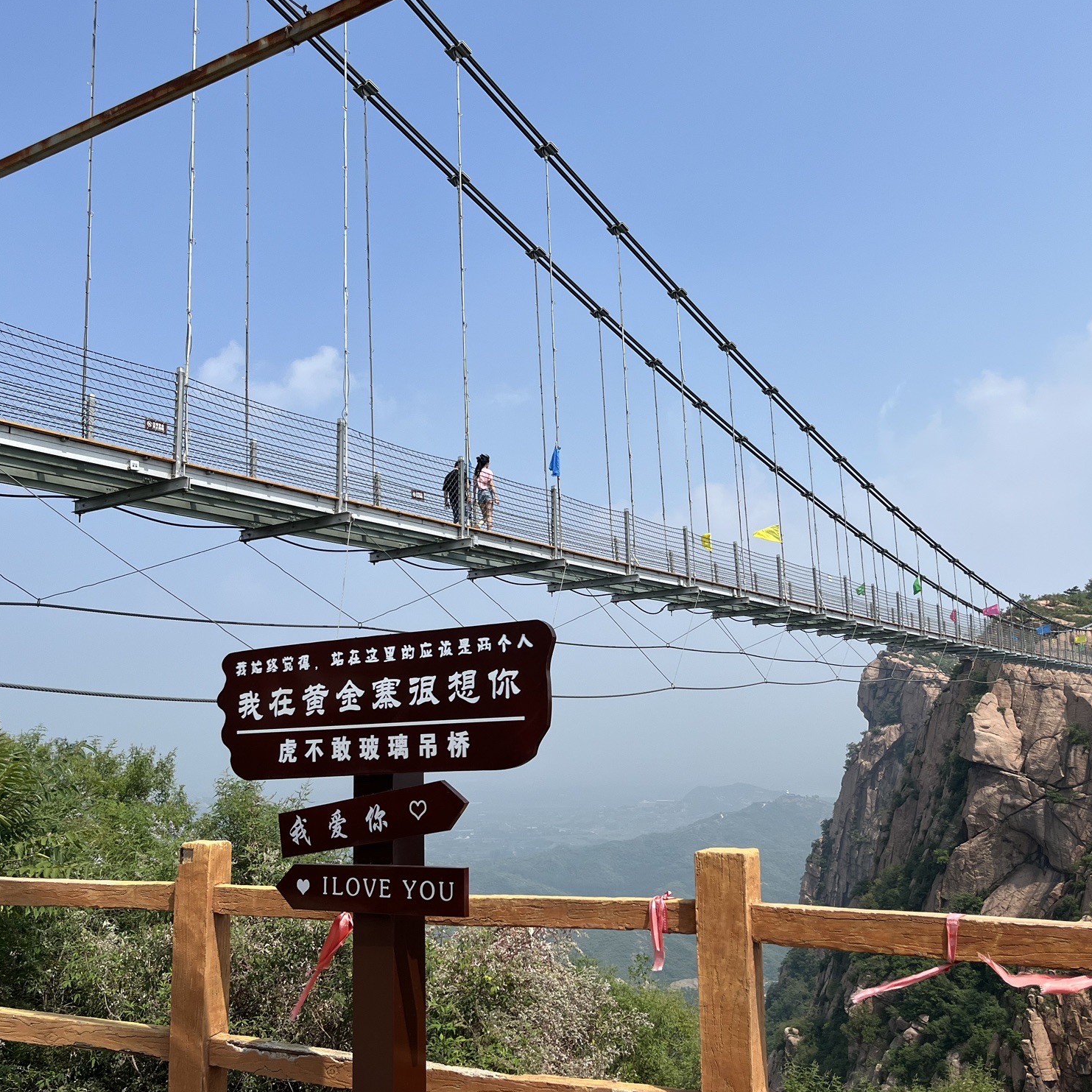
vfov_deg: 52.5
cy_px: 543
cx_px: 557
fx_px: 1106
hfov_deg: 52.5
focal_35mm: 31
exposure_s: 1/5076
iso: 50
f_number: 1.6
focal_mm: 5.1
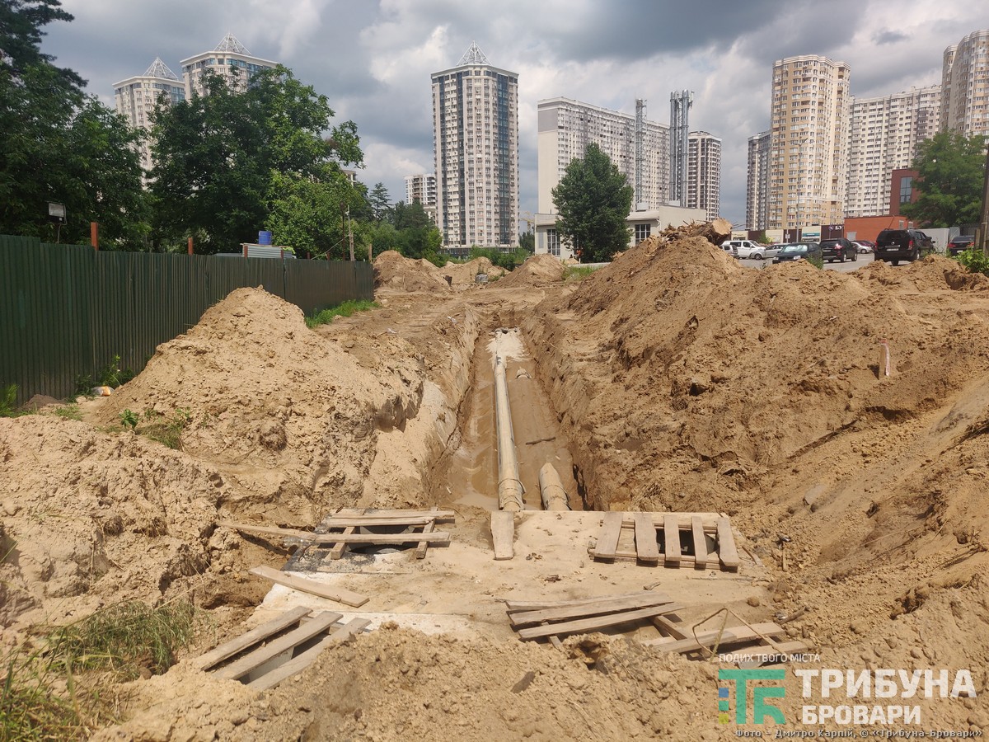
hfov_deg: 69.4
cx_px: 494
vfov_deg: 54.9
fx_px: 714
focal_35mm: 25
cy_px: 371
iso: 100
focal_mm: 4.25
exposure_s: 1/1928
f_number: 1.7
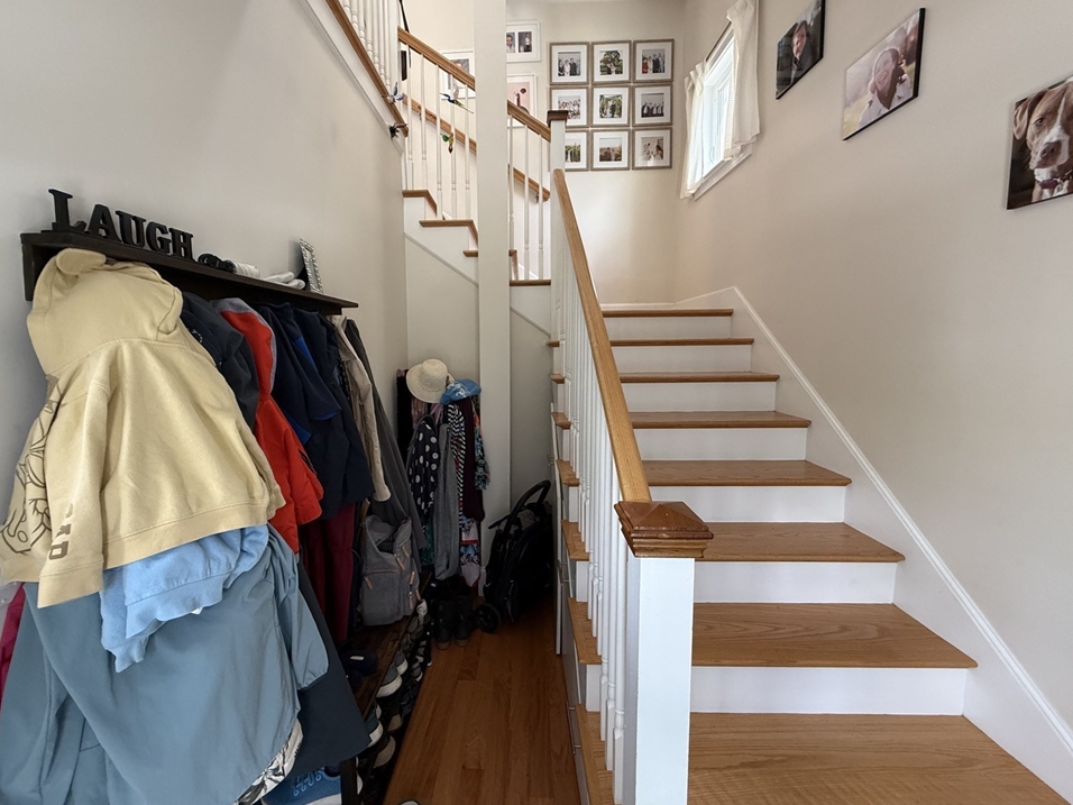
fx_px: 465
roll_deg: +0.7
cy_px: 383
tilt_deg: -3.8
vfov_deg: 81.7
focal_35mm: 15
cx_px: 512
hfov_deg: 98.1
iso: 250
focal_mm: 2.22
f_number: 2.2
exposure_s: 1/99
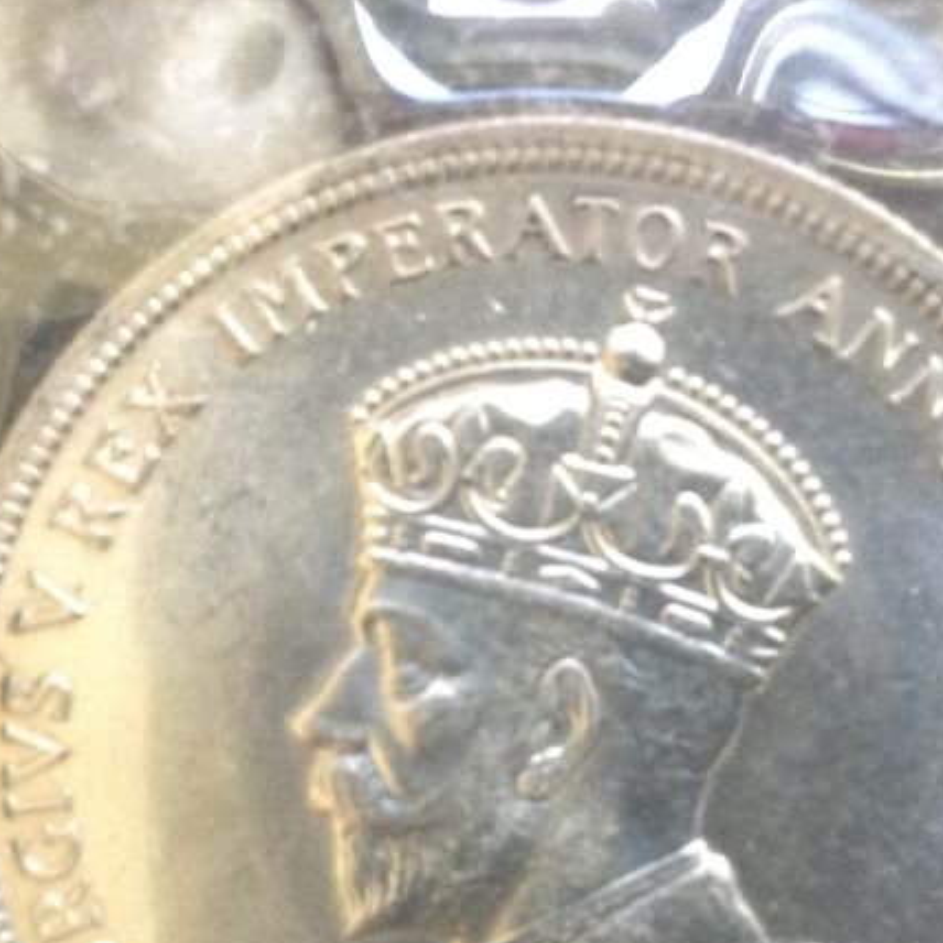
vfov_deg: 25.3
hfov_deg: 25.4
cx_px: 434
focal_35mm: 68
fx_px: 2096
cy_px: 600
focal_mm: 3.3
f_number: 2.4
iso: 125
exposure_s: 1/24
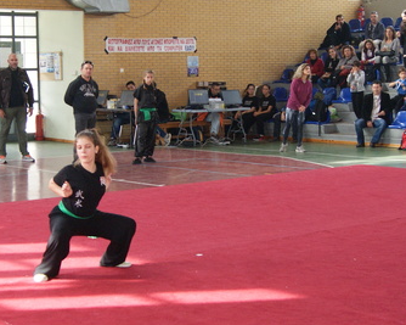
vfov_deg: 18.9
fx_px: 973
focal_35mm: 81
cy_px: 176
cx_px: 169
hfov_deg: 23.5
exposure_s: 1/160
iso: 250
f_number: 4
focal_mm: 24
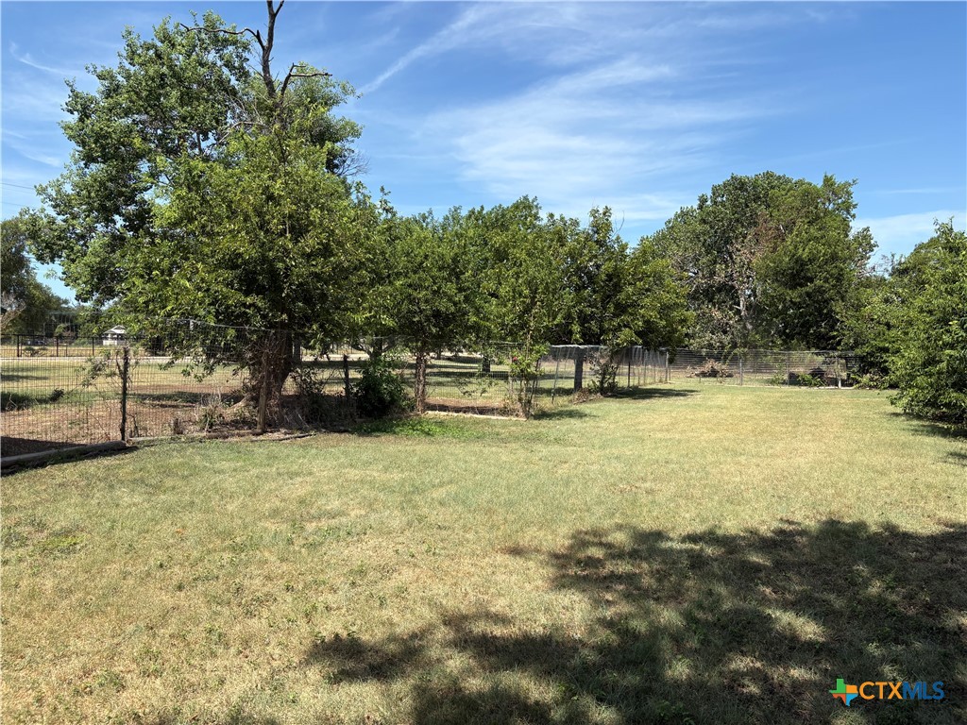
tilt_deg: +0.2
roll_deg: +0.3
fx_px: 726
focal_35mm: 26
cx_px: 484
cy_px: 362
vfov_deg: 53.1
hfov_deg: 67.3
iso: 50
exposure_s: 1/2538
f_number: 1.6
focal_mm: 5.96
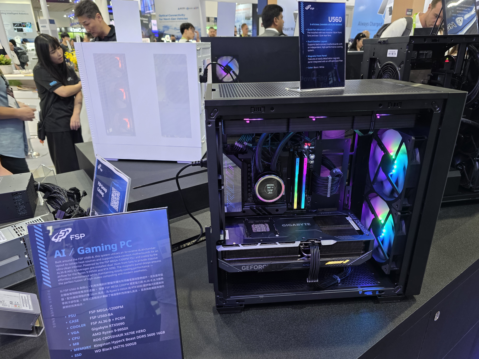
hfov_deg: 73.9
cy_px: 180
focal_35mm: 23
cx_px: 240
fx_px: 318
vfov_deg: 58.9
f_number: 1.7
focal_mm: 6.3
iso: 160
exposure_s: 1/120
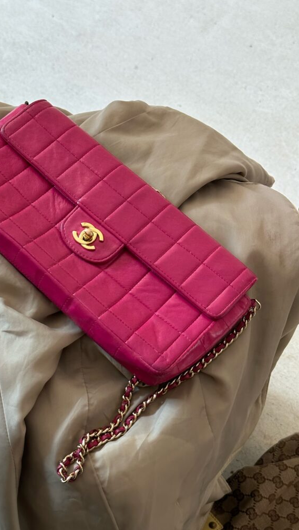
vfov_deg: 39.2
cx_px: 98
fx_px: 747
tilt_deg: -50.7
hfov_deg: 22.5
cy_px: 263
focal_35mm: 53
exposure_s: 1/57
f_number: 1.78
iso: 250
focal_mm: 6.86
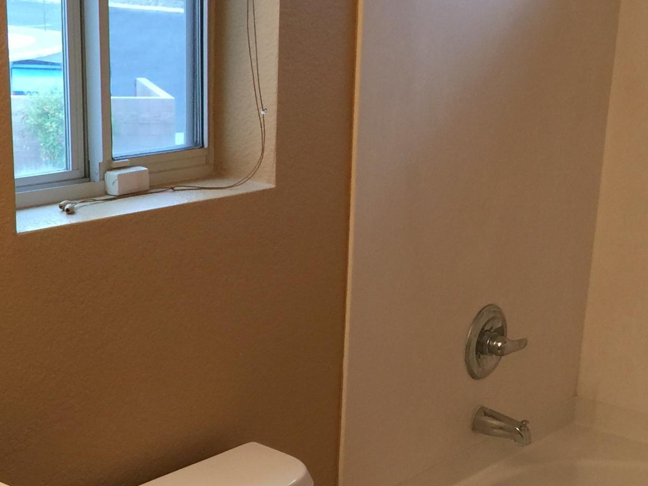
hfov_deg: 27.4
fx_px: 1329
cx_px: 315
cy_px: 446
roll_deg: -1.4
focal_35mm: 71
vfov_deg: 20.3
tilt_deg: -22.4
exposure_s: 1/30
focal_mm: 4.15
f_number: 2.2
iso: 40
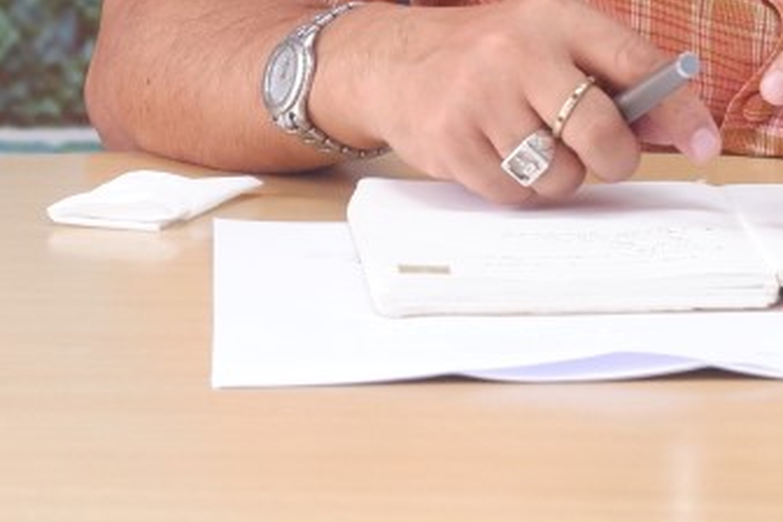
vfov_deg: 6.7
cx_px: 650
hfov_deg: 10.2
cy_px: -226
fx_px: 4393
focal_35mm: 202
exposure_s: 1/85
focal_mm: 39.6
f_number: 5.6
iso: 2000
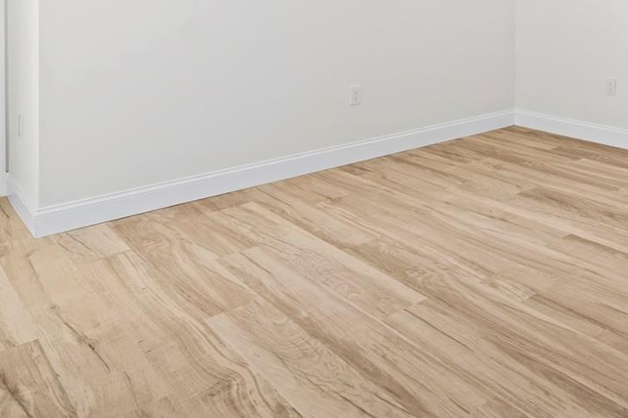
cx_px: 496
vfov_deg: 34.1
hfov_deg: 51.3
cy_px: -9
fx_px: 610
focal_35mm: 35
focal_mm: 16
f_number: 4
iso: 400
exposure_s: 1/13
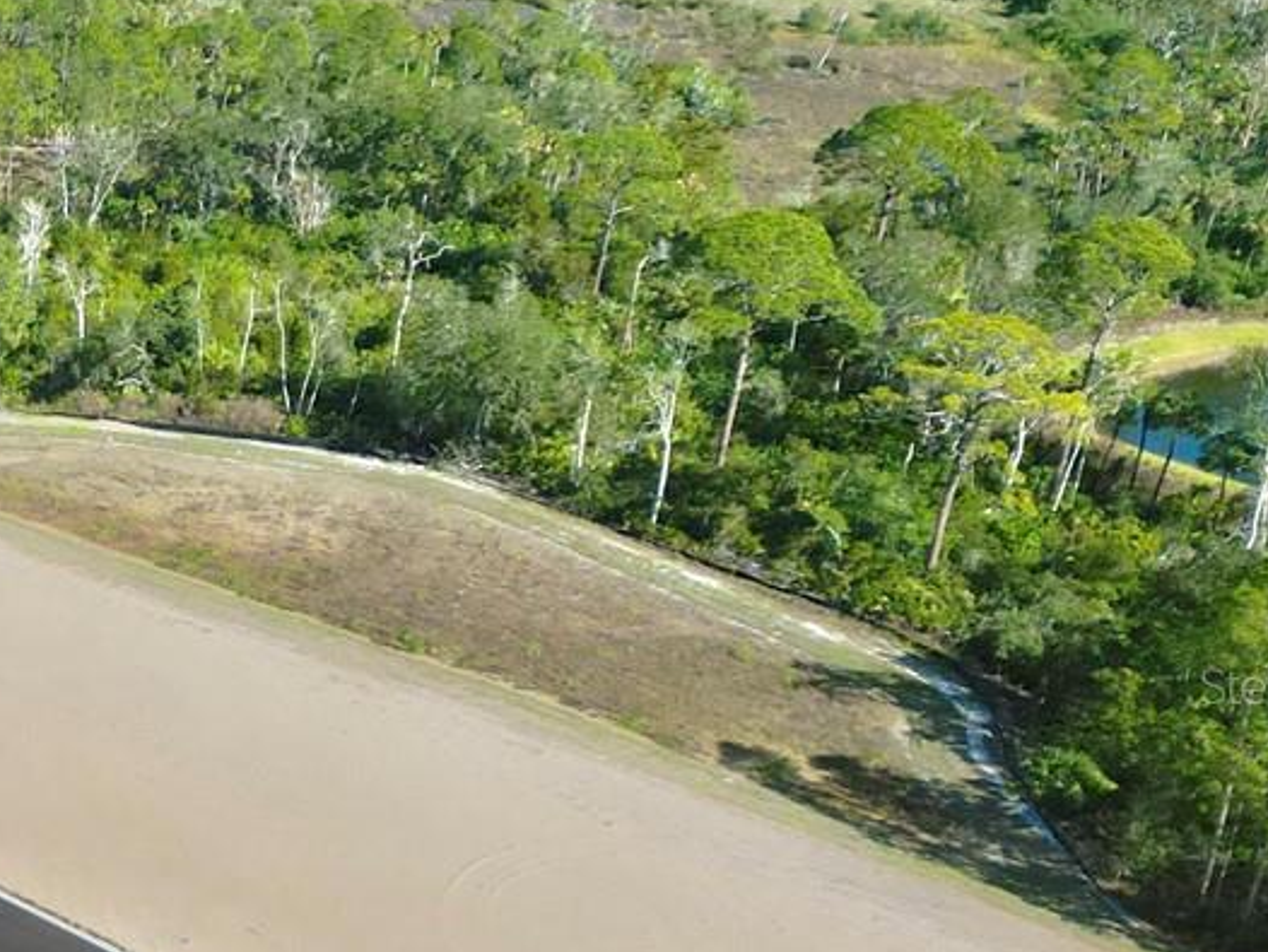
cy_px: 684
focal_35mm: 73
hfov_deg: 22.9
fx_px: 2675
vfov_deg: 20.1
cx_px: -501
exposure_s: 1/4000
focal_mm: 6.72
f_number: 1.7
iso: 110
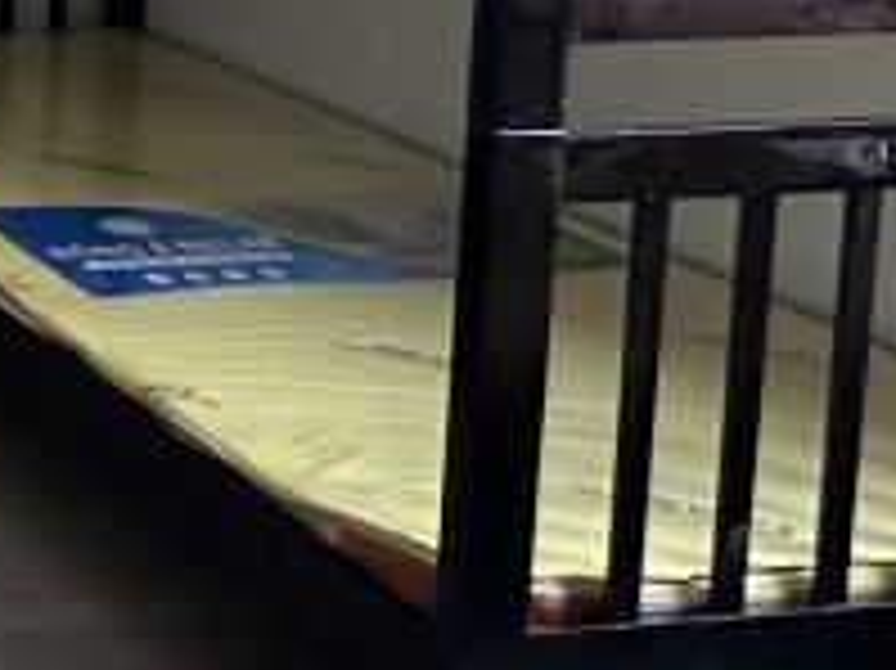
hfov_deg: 19.2
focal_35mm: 72
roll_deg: -0.7
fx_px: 1863
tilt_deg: -4.1
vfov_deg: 18.2
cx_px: -788
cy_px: -333
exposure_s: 1/60
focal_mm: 2.22
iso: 320
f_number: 2.2
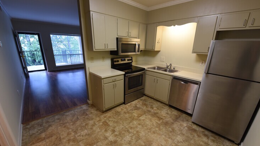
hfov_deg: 103.0
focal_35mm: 15
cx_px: 130
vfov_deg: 70.3
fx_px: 103
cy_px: 80
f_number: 7.1
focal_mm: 14
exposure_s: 1/15
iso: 900
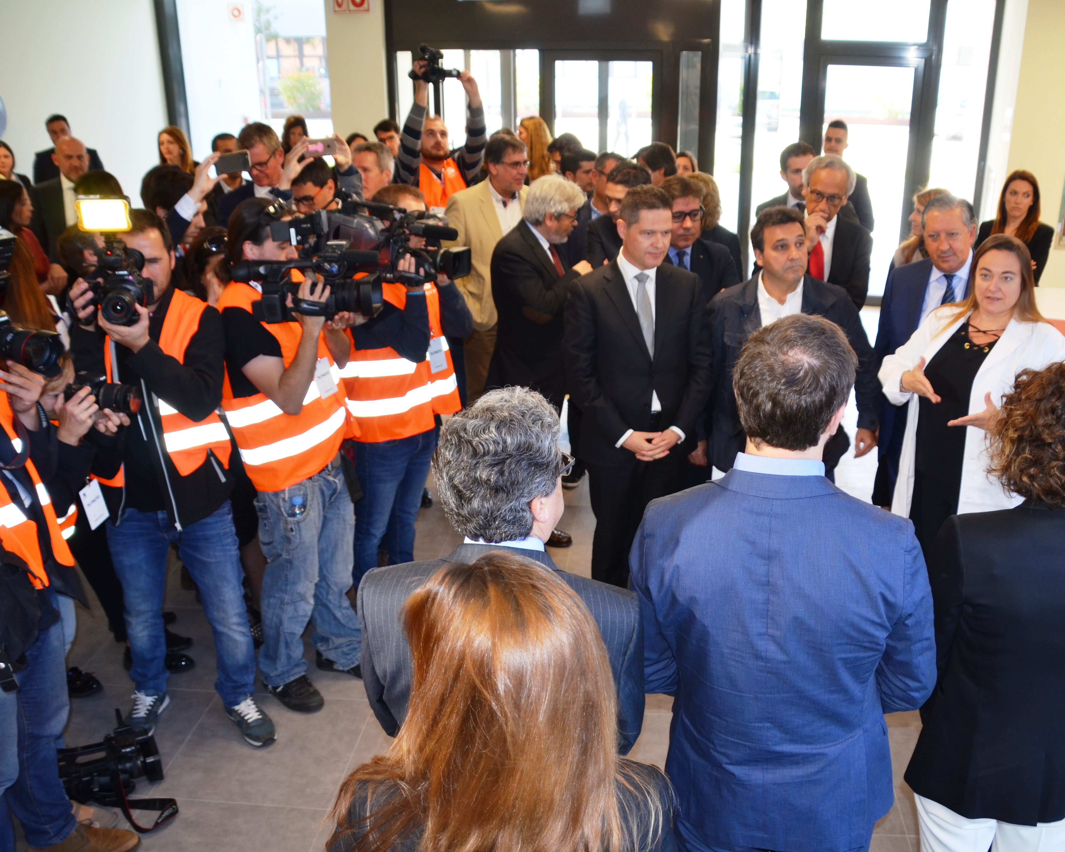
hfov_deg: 52.7
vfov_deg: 43.4
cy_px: 427
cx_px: 596
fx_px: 1072
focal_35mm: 34
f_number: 3.5
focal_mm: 20
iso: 400
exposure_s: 1/80
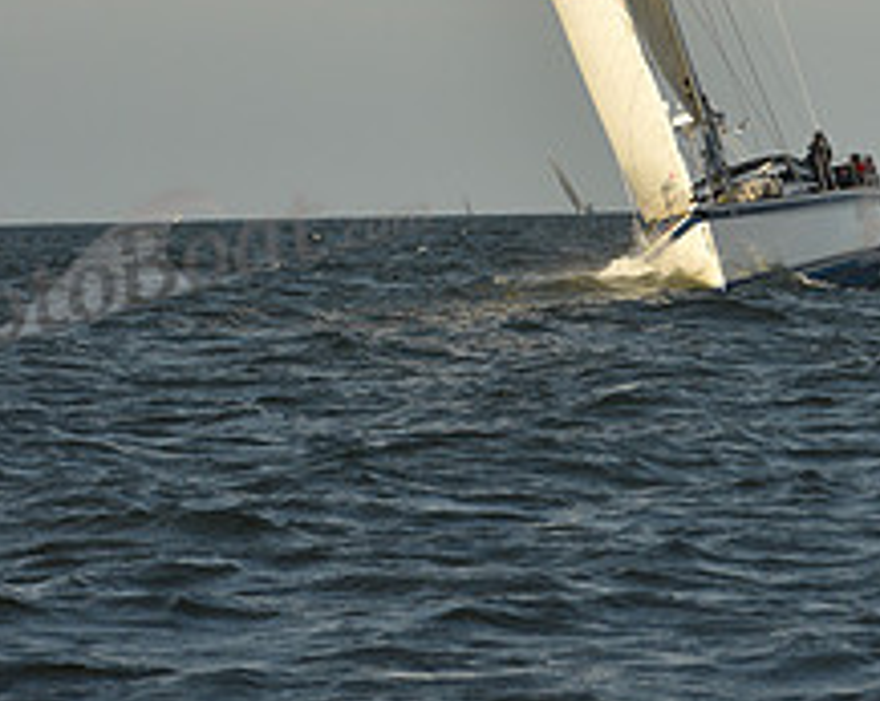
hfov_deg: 5.7
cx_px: 643
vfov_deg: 4.5
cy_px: -405
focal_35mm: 339
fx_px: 8817
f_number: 7.1
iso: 250
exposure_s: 1/1000
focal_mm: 135
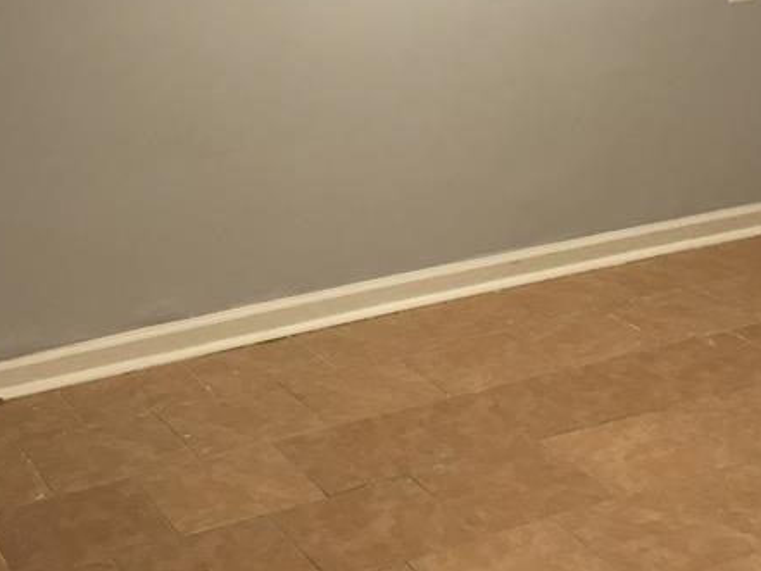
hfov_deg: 27.0
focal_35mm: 72
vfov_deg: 19.7
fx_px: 1583
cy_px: -21
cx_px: 392
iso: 50
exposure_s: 1/30
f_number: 2.4
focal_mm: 3.3
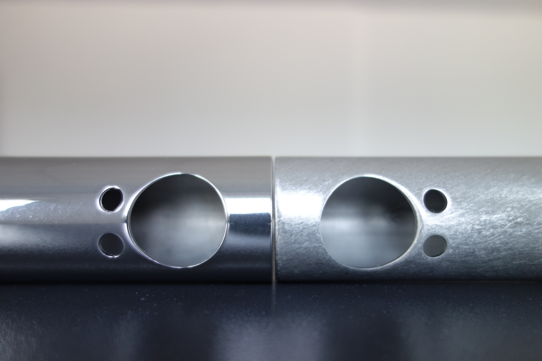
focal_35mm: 29
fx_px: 437
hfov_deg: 63.7
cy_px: 186
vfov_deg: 45.0
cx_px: 275
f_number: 2
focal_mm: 10.4
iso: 125
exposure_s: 1/100
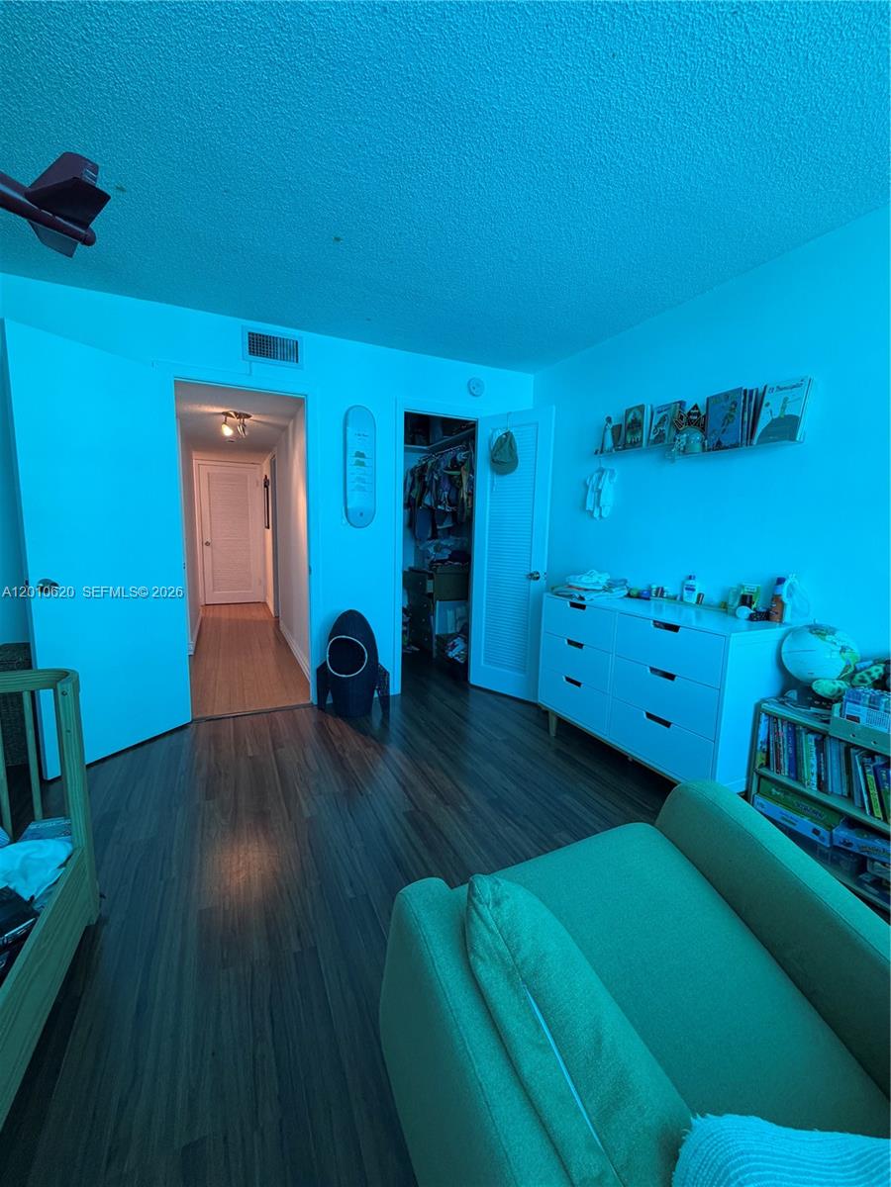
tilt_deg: -7.6
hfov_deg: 85.7
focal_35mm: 14
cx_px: 446
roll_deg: -1.1
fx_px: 480
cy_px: 594
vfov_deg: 102.1
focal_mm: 2.22
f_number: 2.2
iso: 200
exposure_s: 1/60
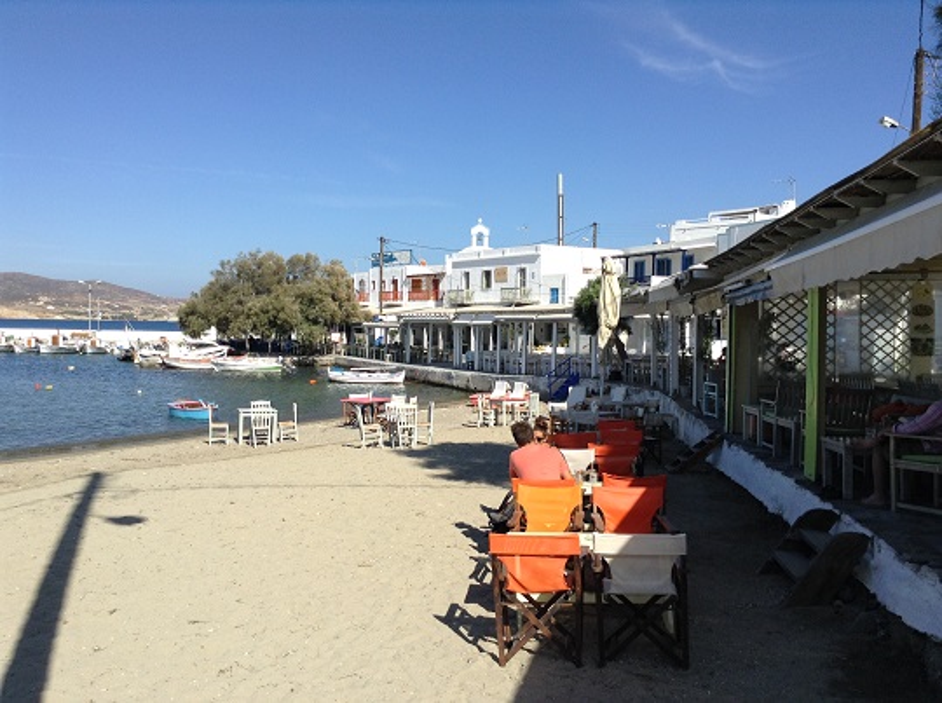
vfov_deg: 42.8
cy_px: 352
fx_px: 896
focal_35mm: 33
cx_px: 471
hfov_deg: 55.4
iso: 32
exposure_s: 1/1348
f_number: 2.4
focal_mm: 3.3
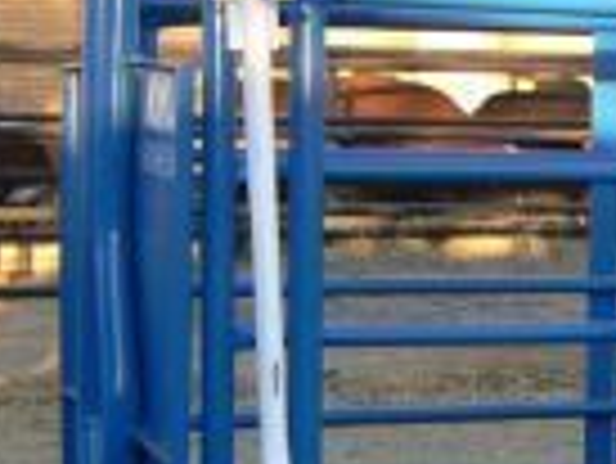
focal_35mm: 118
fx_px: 2102
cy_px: 446
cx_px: 616
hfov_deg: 16.3
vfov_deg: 12.4
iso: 80
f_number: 4
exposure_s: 1/125
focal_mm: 6
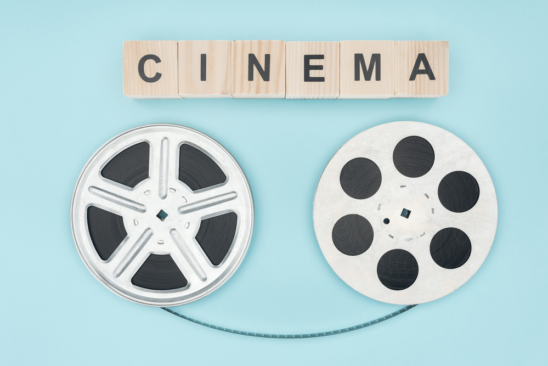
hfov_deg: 39.6
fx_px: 761
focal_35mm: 50
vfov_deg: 27.0
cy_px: 183
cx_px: 274
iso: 160
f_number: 9
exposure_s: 1/160
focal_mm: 50
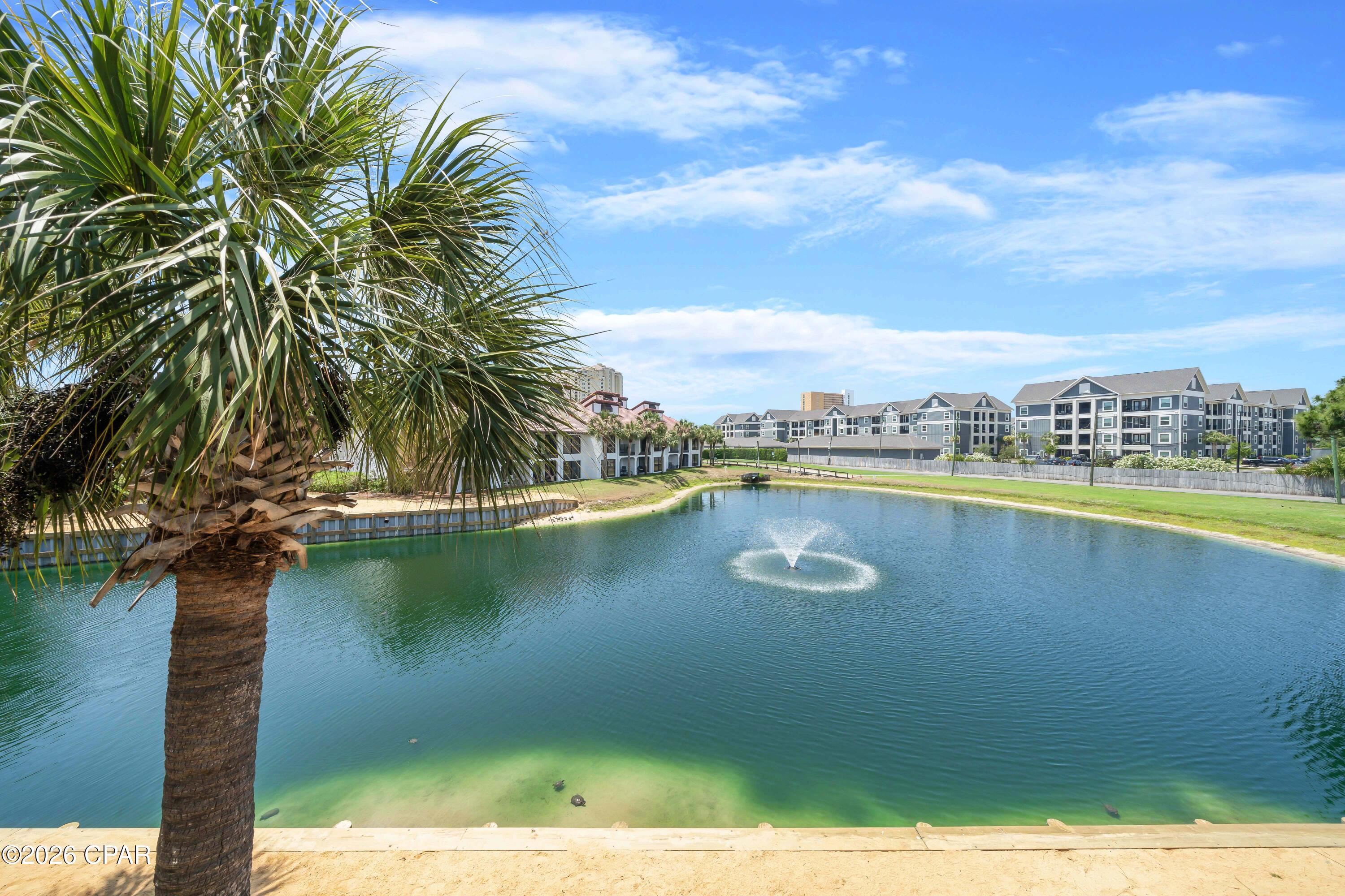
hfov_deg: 112.6
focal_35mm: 12
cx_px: 672
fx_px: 448
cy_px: 448
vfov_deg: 90.0
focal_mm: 12
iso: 100
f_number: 10
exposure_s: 1/125
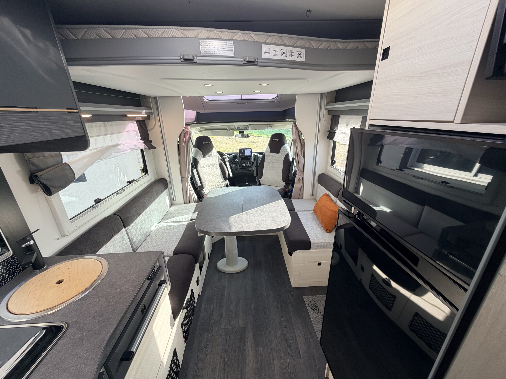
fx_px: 205
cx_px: 253
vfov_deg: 85.7
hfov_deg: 102.1
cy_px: 190
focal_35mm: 14
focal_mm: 2.22
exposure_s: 1/121
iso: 64
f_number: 2.2
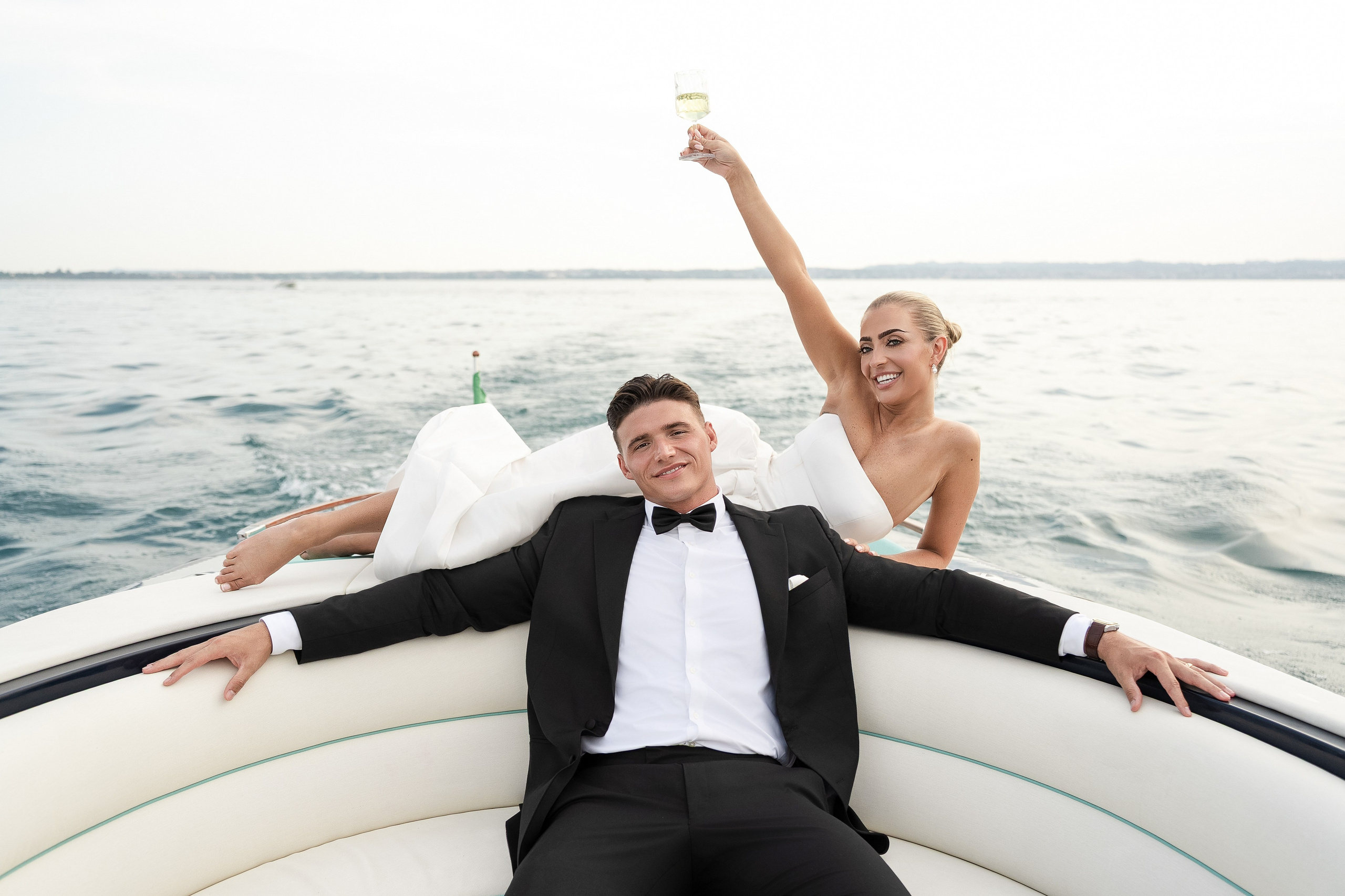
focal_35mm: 29
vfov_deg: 45.0
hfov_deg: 63.7
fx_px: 1083
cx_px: 672
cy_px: 448
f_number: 3.2
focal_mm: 29
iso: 500
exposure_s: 1/2000
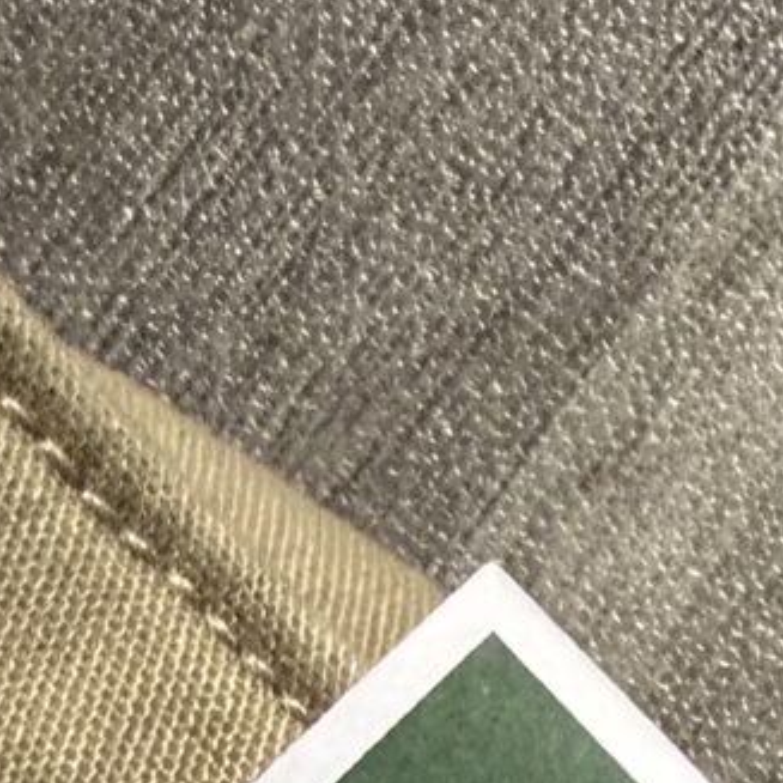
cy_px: 2749
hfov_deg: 10.4
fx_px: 4248
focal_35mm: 166
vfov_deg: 8.1
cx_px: -72
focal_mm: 2.22
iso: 160
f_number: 2.2
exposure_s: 1/50
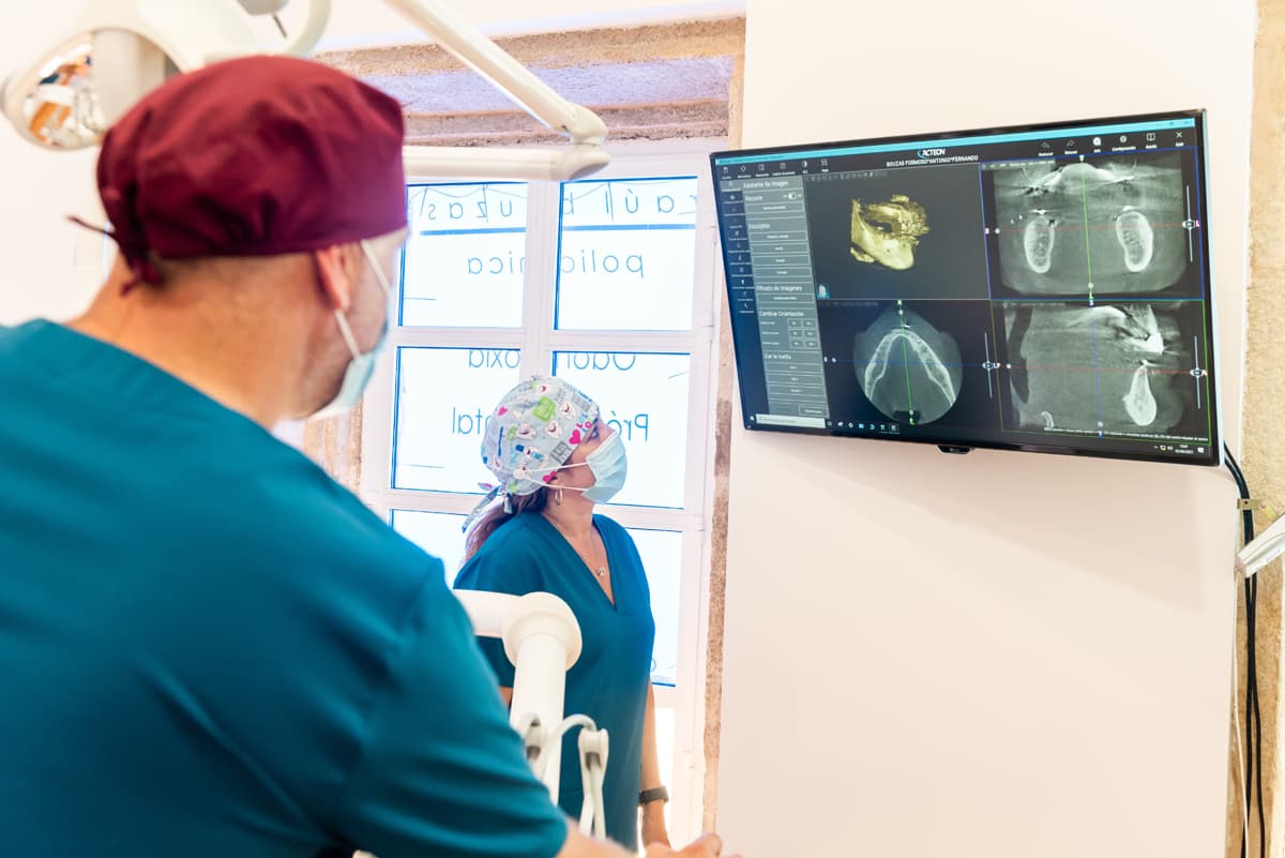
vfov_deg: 33.4
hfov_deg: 48.4
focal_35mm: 40
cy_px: 429
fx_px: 1428
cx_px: 642
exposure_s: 1/80
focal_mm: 40
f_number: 4.5
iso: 800
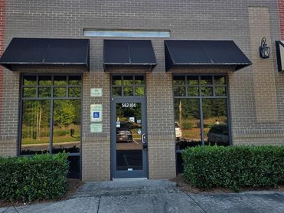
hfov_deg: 58.3
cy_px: 88
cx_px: 135
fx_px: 254
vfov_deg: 45.2
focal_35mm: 31
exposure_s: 1/1718
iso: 80
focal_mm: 6.3
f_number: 1.7
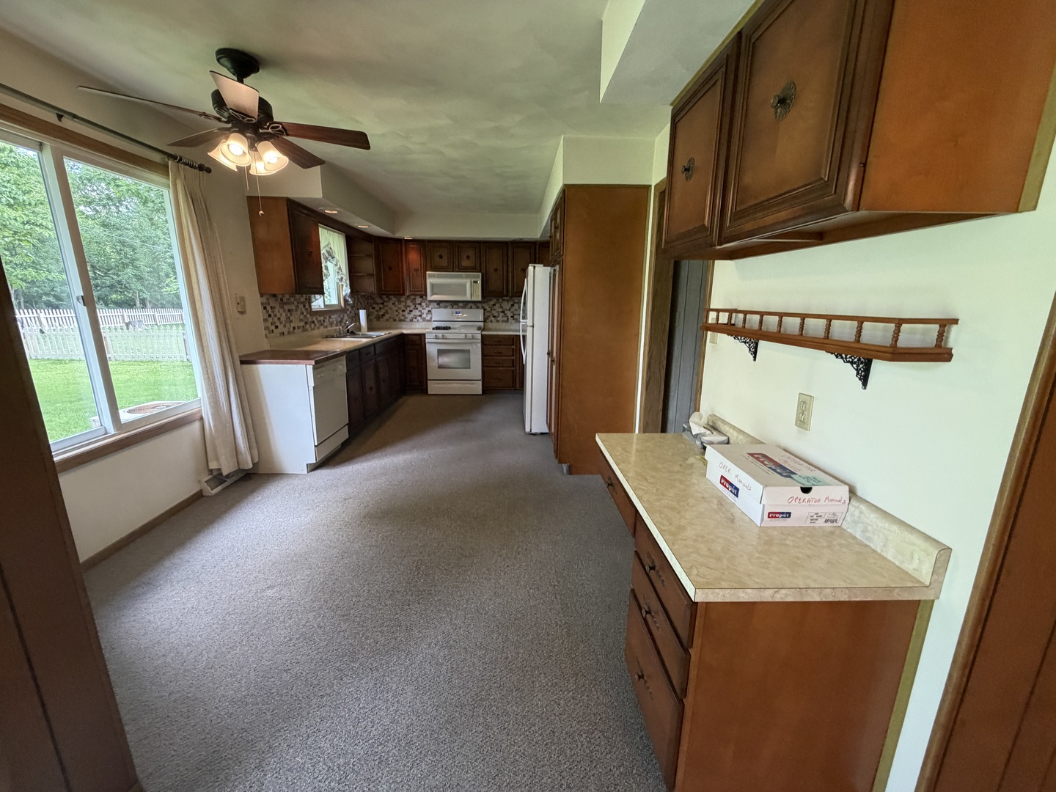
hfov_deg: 102.1
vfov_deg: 85.7
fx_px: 427
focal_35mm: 14
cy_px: 396
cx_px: 528
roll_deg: -0.1
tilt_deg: -13.6
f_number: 2.2
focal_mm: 2.22
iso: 320
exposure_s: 1/84
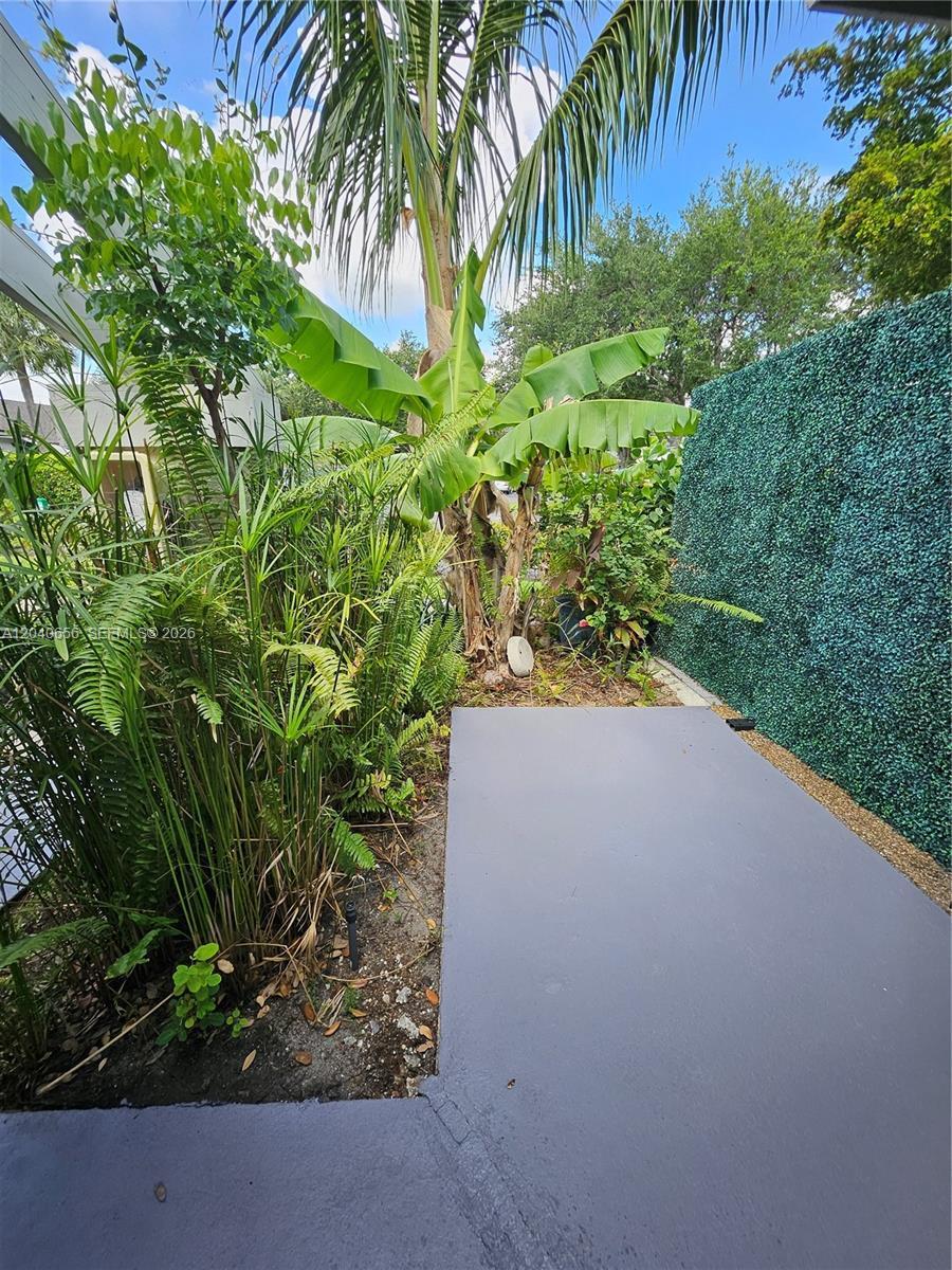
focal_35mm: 13
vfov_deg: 106.2
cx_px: 476
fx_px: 477
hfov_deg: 89.9
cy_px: 635
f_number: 2.2
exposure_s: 1/205
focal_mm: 1.74
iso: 32
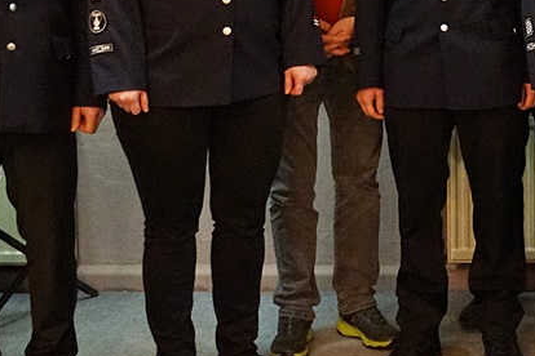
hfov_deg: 21.5
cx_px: 658
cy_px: -61
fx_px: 1293
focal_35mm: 87
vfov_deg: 15.2
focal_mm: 20
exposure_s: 1/30
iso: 3200
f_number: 4
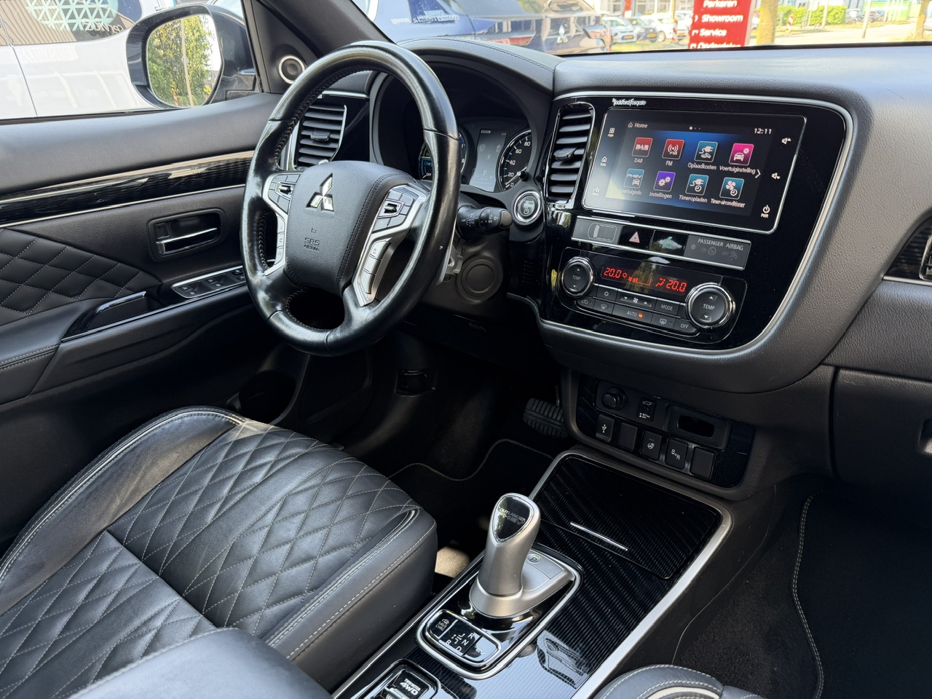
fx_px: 646
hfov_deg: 71.6
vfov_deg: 56.8
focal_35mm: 24
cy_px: 350
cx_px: 466
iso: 100
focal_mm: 6.76
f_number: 1.78
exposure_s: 1/121
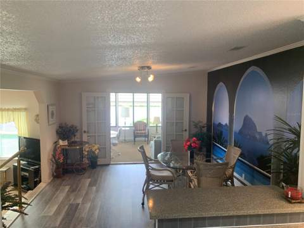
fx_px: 228
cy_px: 114
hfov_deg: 67.3
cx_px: 152
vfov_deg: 53.1
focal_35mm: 26
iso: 64
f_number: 1.8
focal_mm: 4.25
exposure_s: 1/60
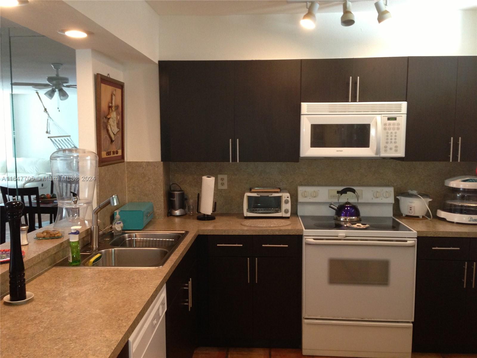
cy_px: 179
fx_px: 455
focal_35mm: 33
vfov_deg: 42.9
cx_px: 238
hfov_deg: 55.4
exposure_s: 1/20
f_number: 2.4
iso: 200
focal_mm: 4.13
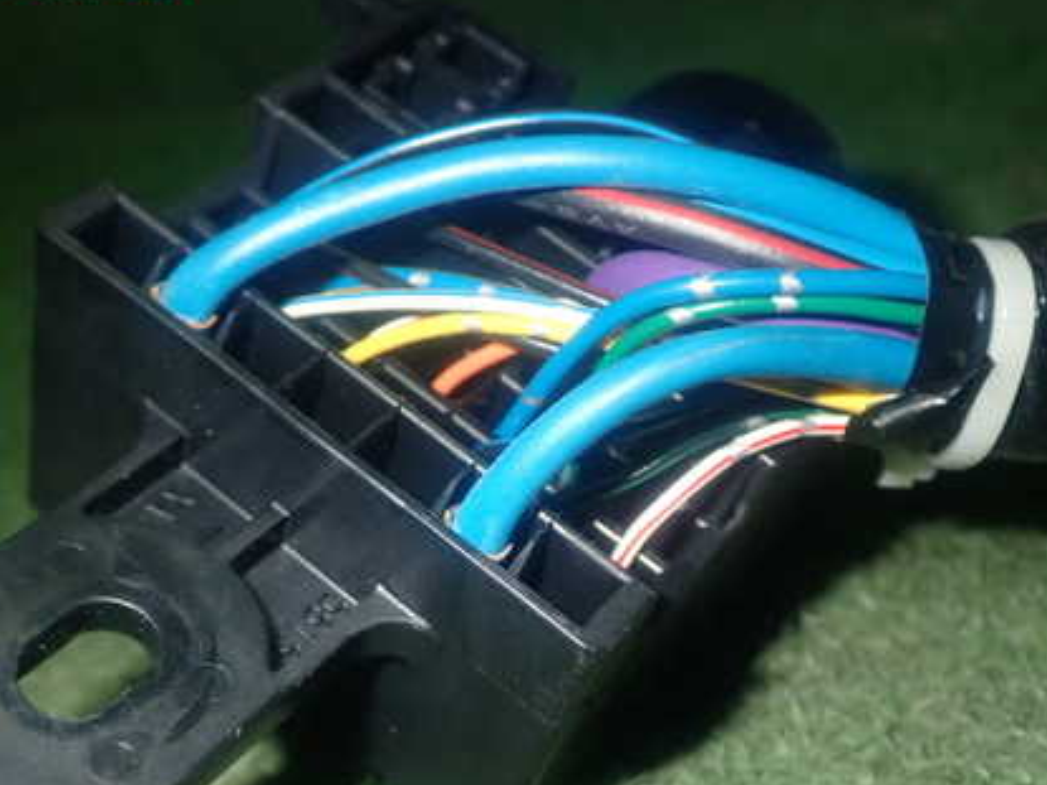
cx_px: 472
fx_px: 1663
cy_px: 512
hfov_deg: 34.9
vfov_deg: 26.4
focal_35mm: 55
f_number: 8
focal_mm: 6.83
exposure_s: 1/40
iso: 320
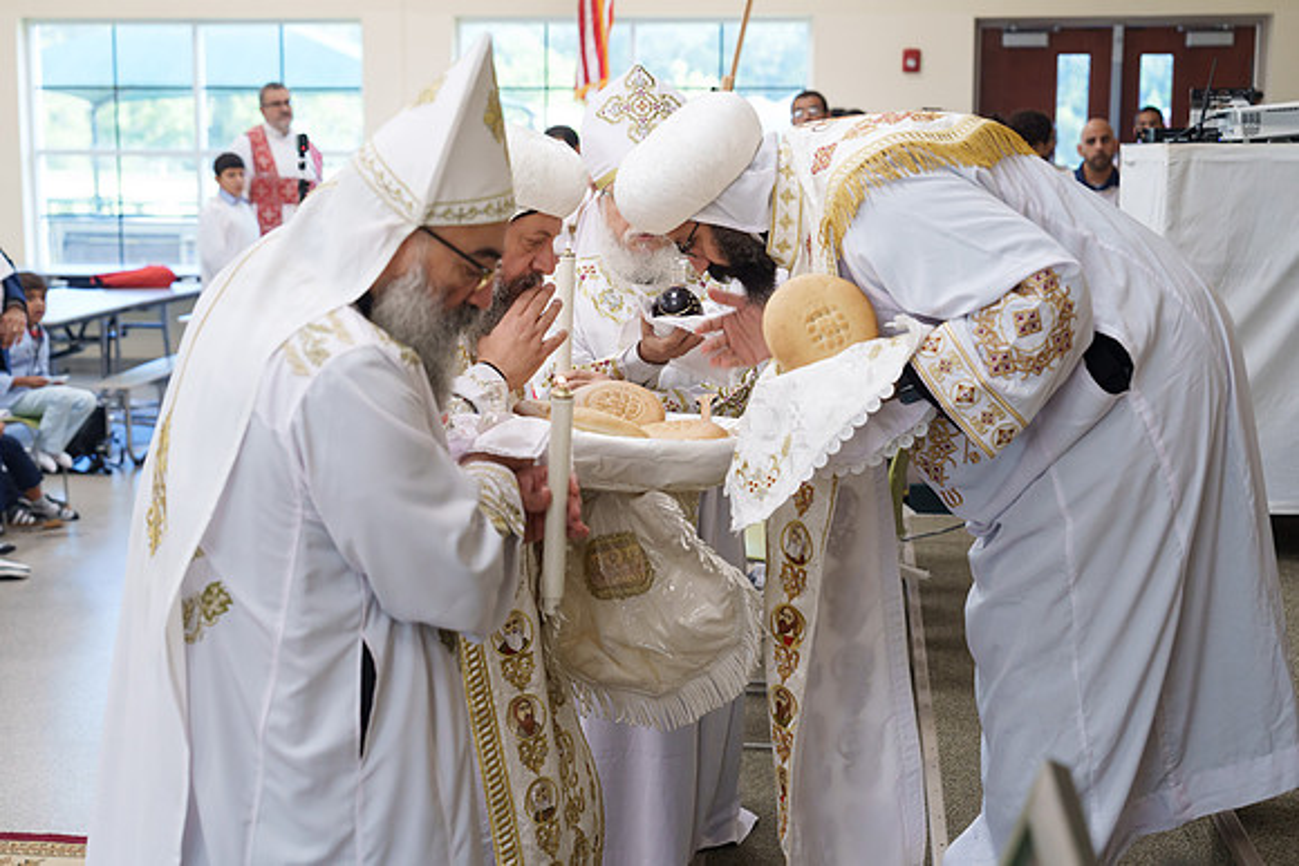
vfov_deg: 26.0
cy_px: 433
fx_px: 1875
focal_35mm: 52
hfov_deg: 38.2
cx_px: 650
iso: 1250
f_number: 3.5
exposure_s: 1/125
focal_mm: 51
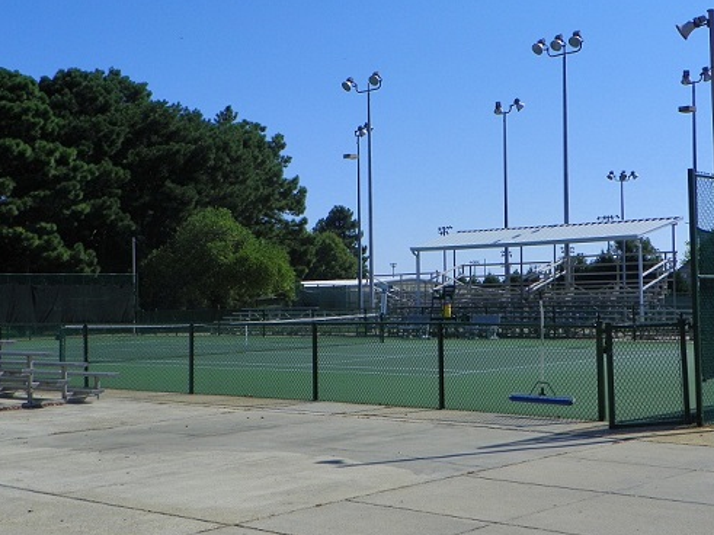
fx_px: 1155
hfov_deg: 34.4
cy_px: 259
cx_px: 374
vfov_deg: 26.1
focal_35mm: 56
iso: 64
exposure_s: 1/800
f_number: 5.6
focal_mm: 8.9
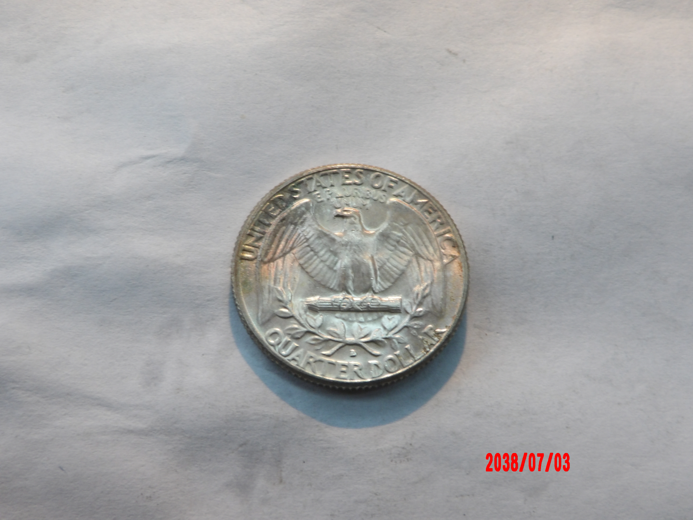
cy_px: 260
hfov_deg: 44.8
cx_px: 346
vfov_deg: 34.3
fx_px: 841
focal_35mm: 42
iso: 200
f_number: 4.9
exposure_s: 1/15
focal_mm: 7.6
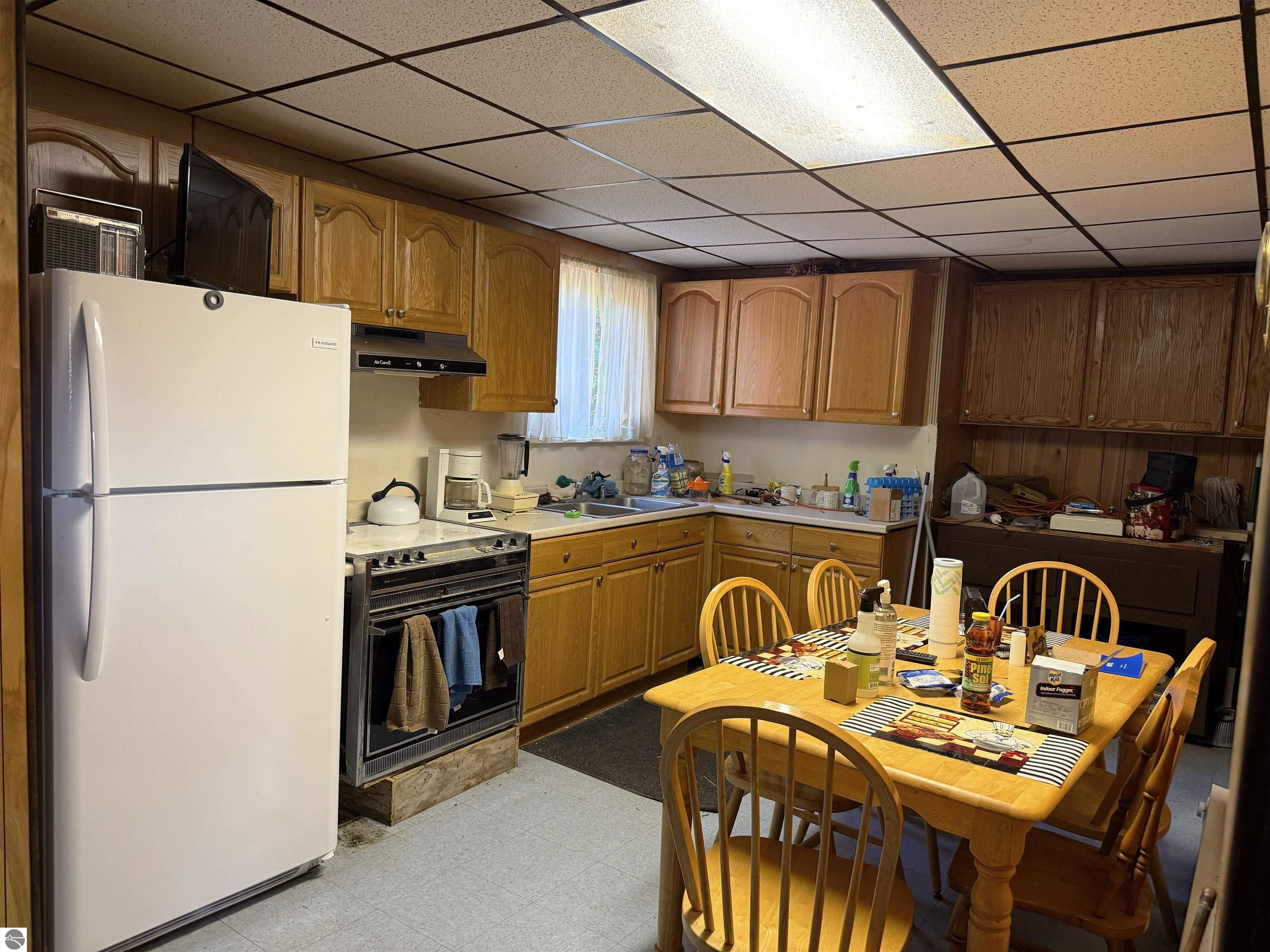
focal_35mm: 24
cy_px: 476
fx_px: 881
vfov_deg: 56.8
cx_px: 635
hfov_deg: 71.6
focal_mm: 6.76
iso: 250
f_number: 1.78
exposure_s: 1/60
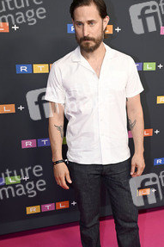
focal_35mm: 46
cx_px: 95
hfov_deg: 29.2
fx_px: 315
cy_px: 143
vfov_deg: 42.6
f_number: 6.3
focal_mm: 33
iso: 800
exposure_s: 1/125
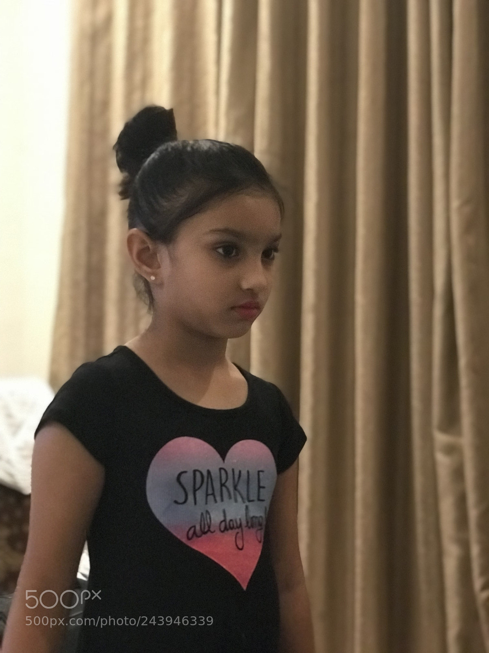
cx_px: 244
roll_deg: +0.1
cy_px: 326
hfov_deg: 25.7
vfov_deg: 33.8
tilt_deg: +2.4
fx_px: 1074
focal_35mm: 57
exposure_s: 1/50
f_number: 2.8
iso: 1250
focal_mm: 6.6
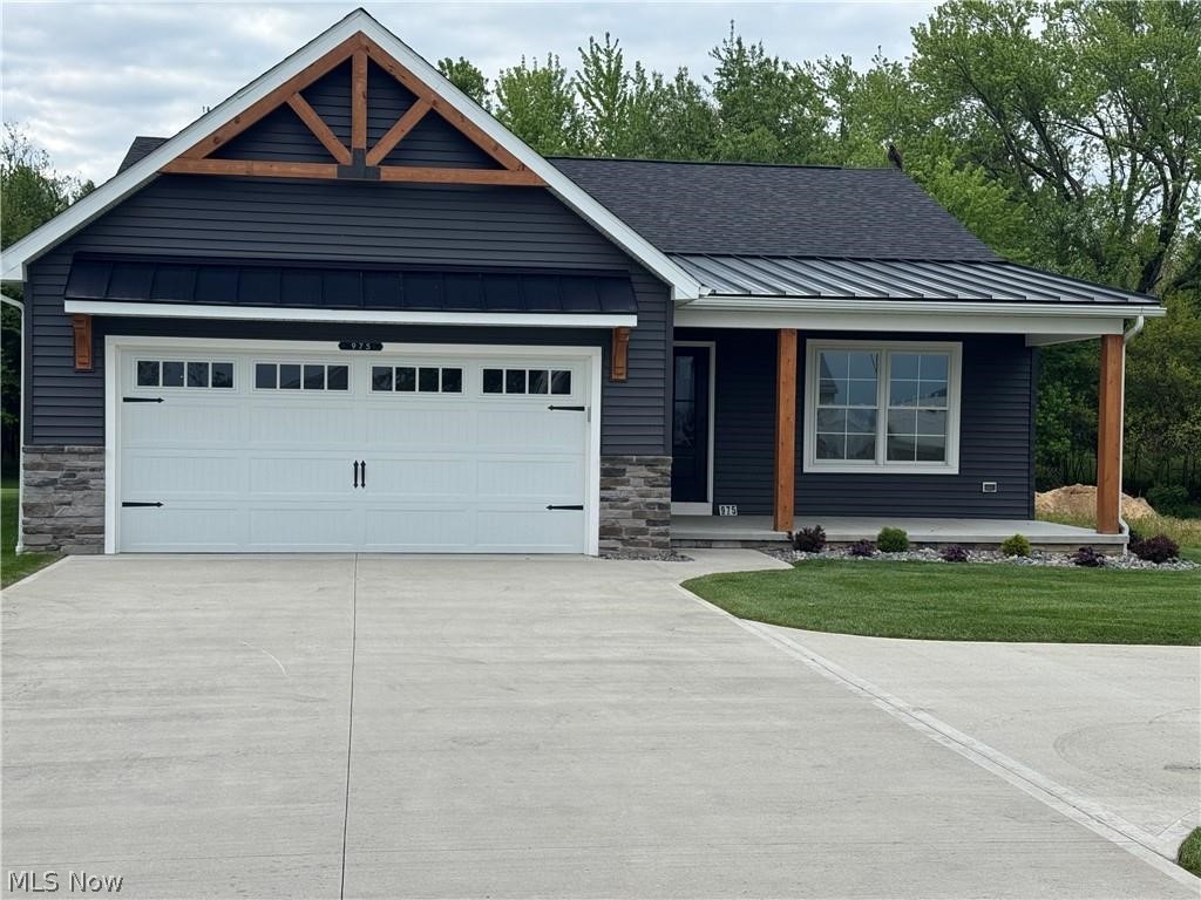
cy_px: 450
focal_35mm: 48
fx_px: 1665
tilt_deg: -1.0
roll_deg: -1.2
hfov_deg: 39.7
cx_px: 600
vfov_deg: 30.3
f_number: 1.78
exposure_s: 1/2110
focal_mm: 6.76
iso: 64
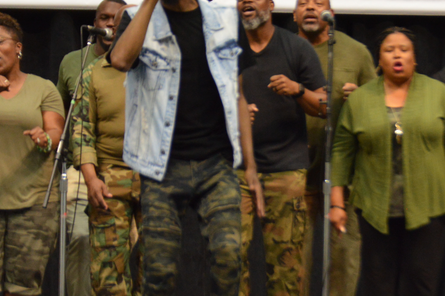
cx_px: 207
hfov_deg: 6.7
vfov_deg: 4.5
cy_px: 129
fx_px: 3803
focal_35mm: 308
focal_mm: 80
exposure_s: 1/125
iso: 800
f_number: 4.5
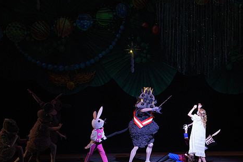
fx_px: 1573
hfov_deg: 8.8
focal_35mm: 233
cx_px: 113
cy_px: 96
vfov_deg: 5.9
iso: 5000
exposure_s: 1/320
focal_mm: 186
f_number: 7.1
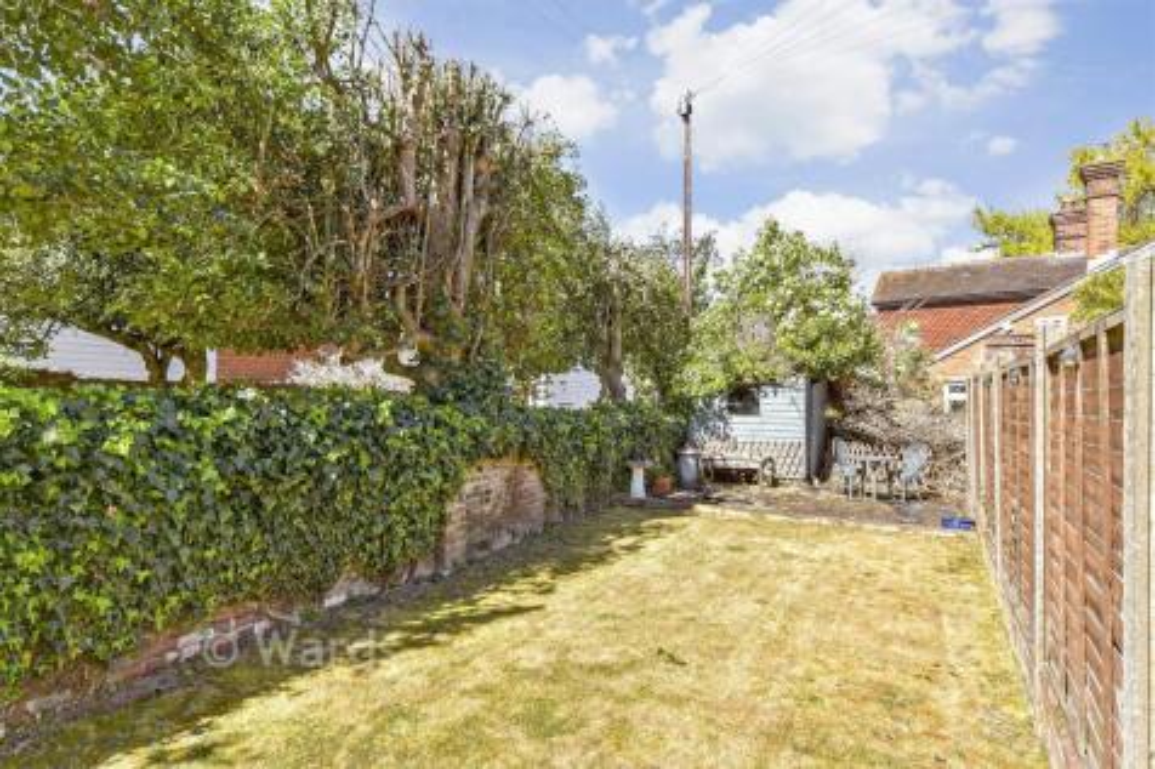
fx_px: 481
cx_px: 578
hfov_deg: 100.4
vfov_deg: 77.3
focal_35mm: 15
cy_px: 384
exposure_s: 1/250
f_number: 8
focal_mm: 10
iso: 250
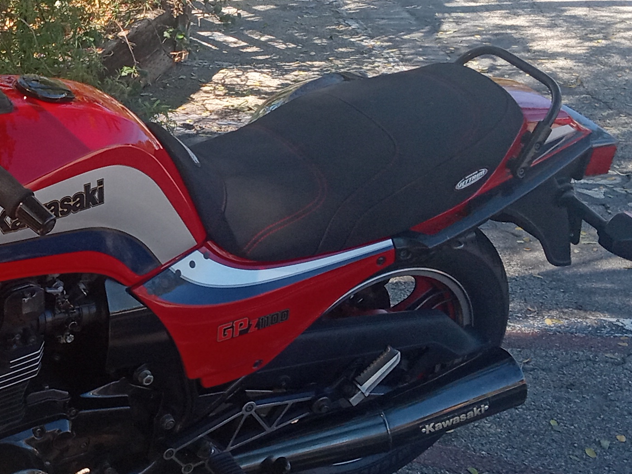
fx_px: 1533
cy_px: 191
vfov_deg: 17.6
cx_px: -70
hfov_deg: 22.0
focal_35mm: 84
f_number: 2.2
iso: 116
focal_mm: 3.71
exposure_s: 1/274
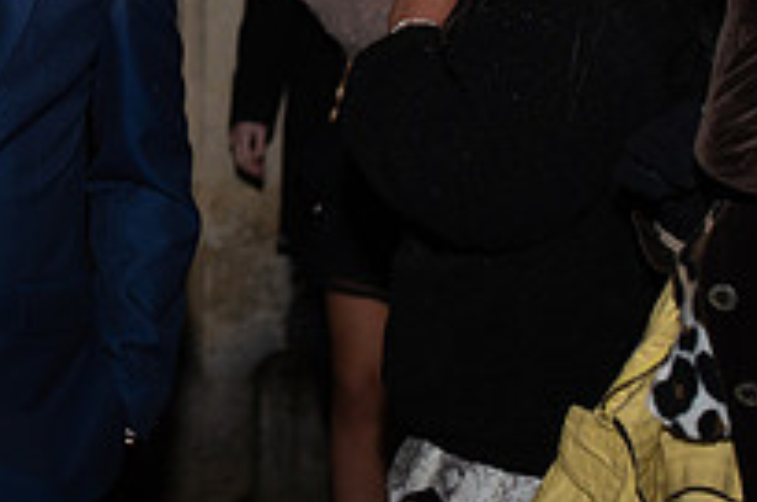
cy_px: -22
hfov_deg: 19.5
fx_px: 2078
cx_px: -129
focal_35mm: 99
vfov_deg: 13.5
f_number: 2.5
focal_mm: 35
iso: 640
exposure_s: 1/400
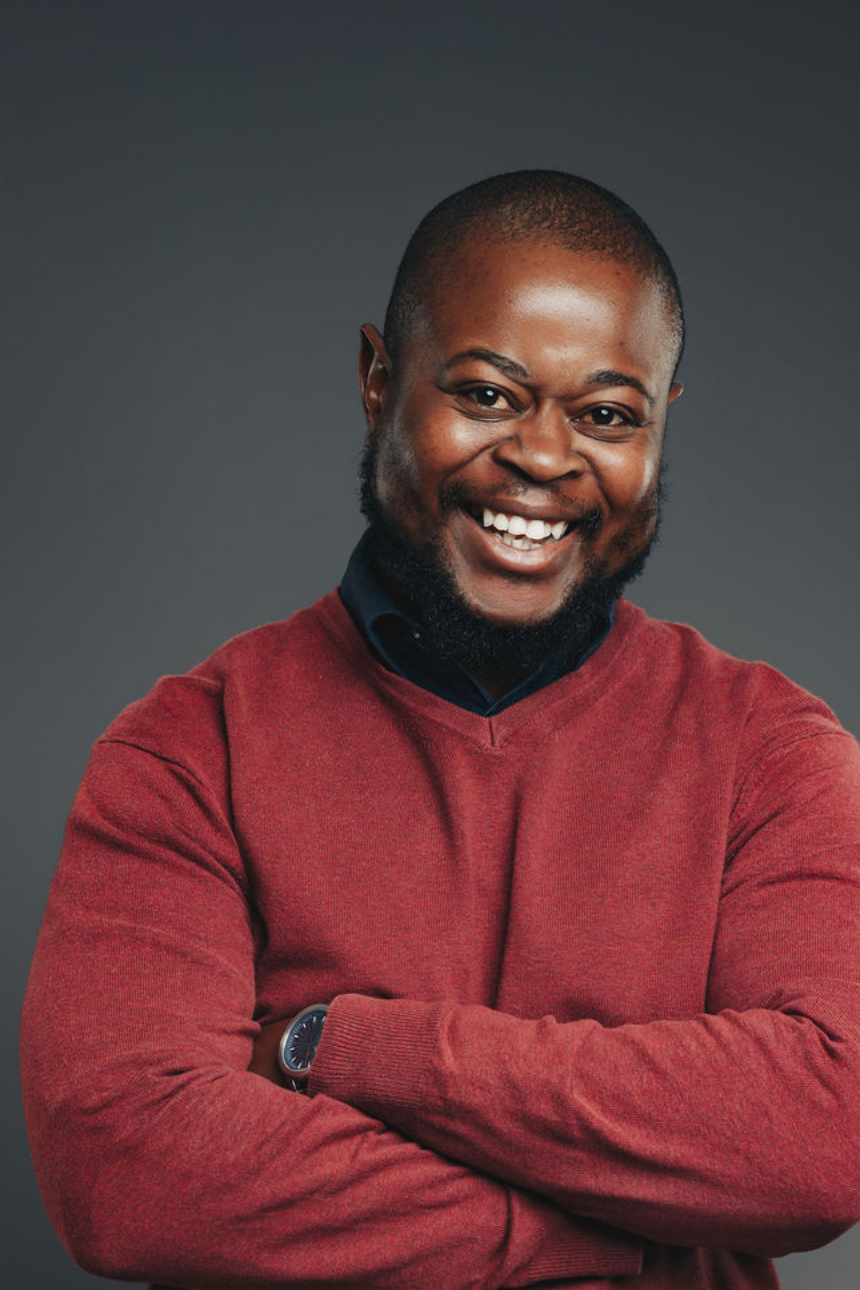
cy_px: 985
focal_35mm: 135
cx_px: 557
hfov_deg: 10.2
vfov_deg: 15.1
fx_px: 4835
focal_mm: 85
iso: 125
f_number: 8
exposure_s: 1/100
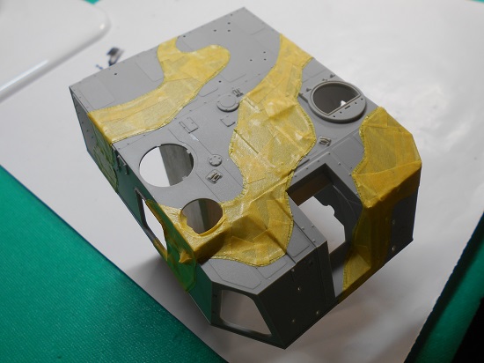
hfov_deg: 60.0
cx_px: 242
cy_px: 182
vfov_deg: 46.8
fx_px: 419
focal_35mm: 30
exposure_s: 1/50
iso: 80
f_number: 3.4
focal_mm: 5.1
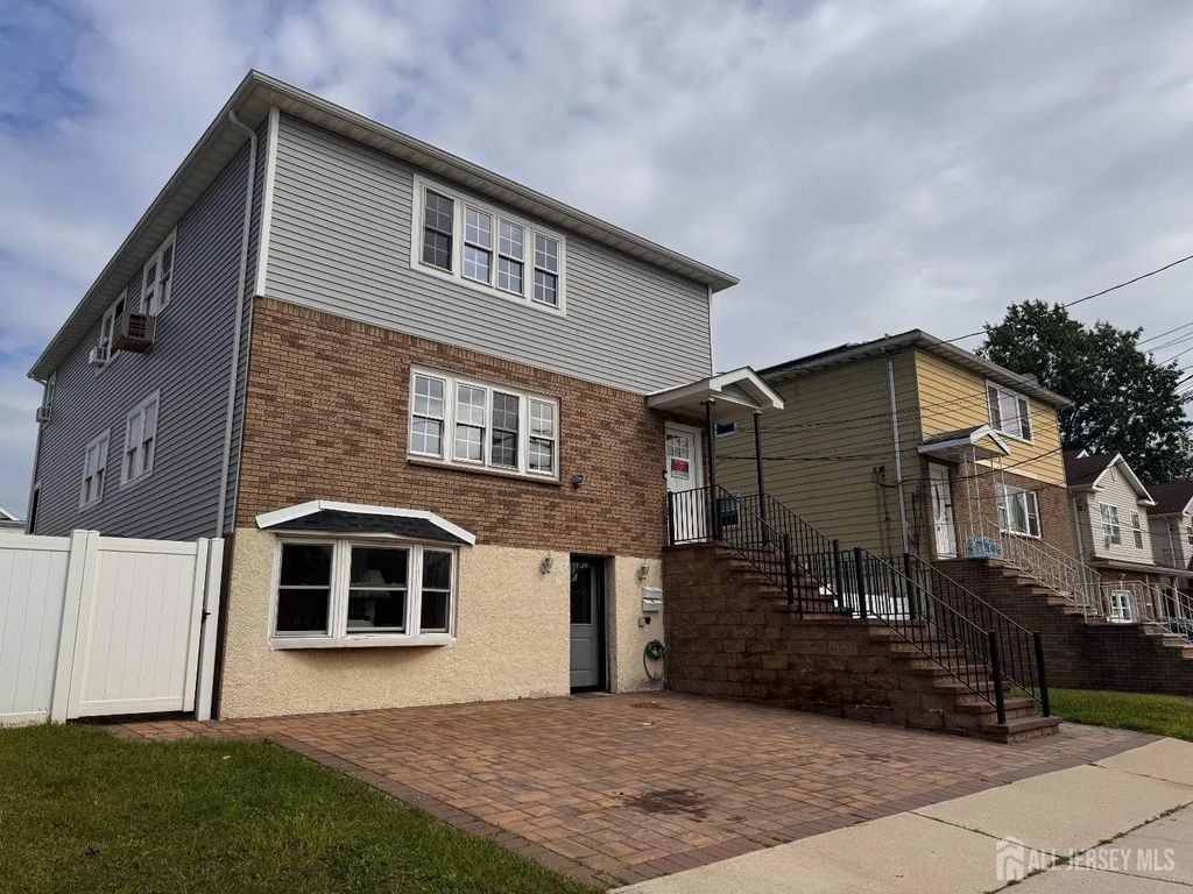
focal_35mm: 24
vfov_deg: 56.8
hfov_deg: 71.6
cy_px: 447
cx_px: 596
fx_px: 827
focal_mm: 6.76
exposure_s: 1/7937
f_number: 1.78
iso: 80
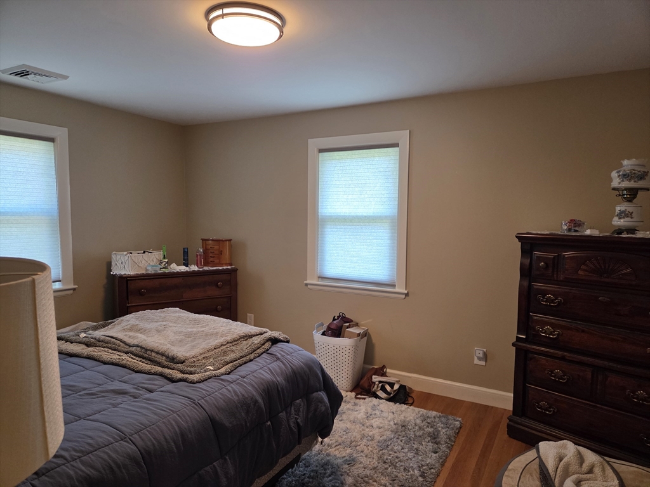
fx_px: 432
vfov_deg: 58.9
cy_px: 244
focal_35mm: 23
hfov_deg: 73.9
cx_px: 325
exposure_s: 1/120
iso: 400
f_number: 1.8
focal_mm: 5.4
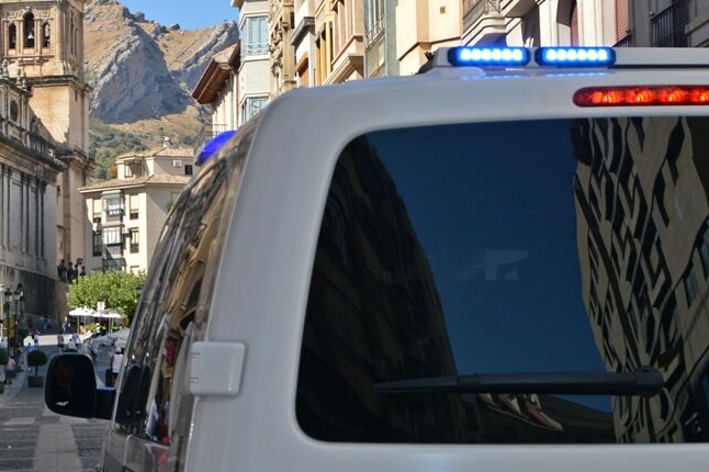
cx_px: 353
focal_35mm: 104
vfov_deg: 13.1
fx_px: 2047
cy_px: 176
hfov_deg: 19.6
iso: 100
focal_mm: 28
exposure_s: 1/200
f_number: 6.3
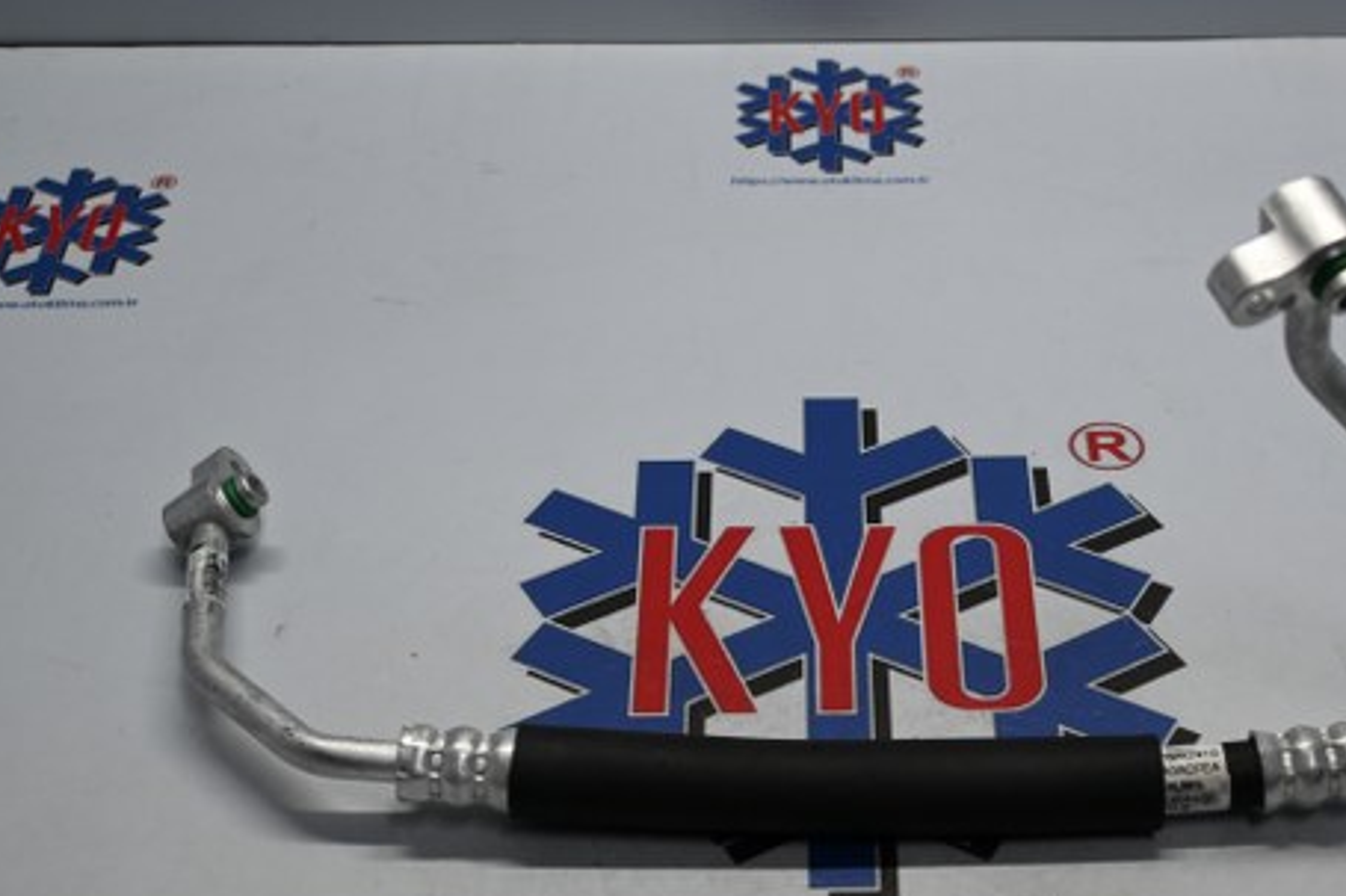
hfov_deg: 32.1
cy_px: 538
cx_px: 840
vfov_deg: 21.7
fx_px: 2329
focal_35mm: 62
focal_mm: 31.5
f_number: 5
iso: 220
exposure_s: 1/50
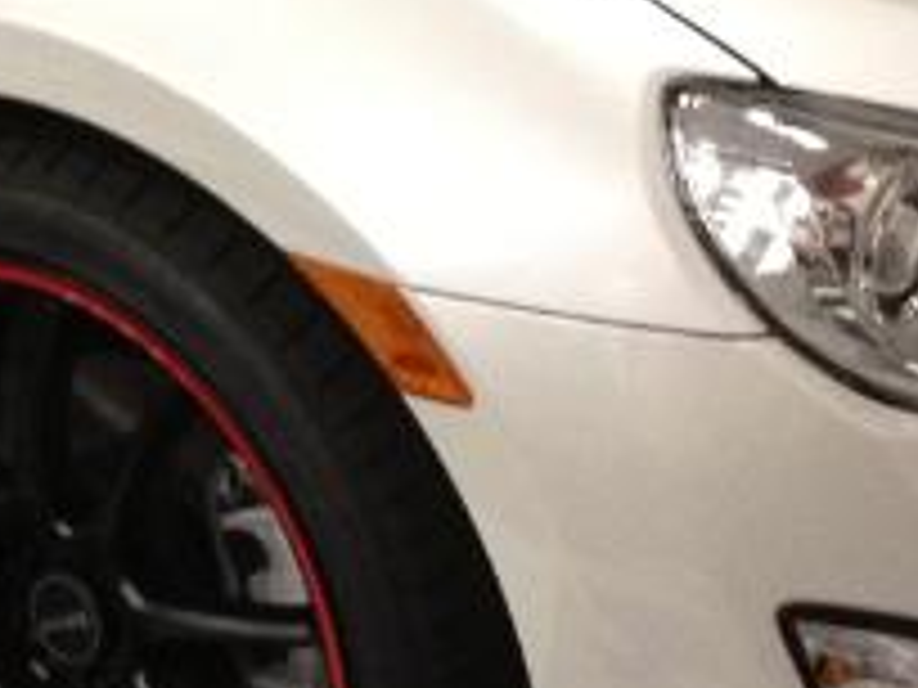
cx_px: 72
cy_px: -180
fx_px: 4667
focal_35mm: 176
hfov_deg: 11.2
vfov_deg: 8.3
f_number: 2.4
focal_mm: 4.3
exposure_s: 1/20
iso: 320
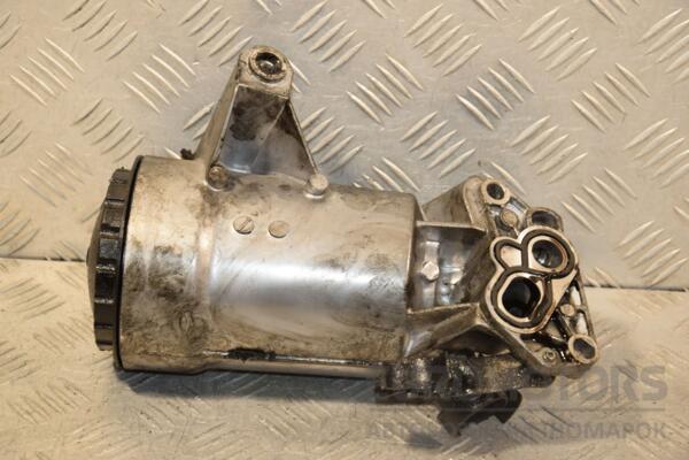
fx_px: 2009
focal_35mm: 105
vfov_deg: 13.0
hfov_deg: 19.5
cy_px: 230
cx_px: 344
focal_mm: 70
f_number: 6.3
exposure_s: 1/125
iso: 800
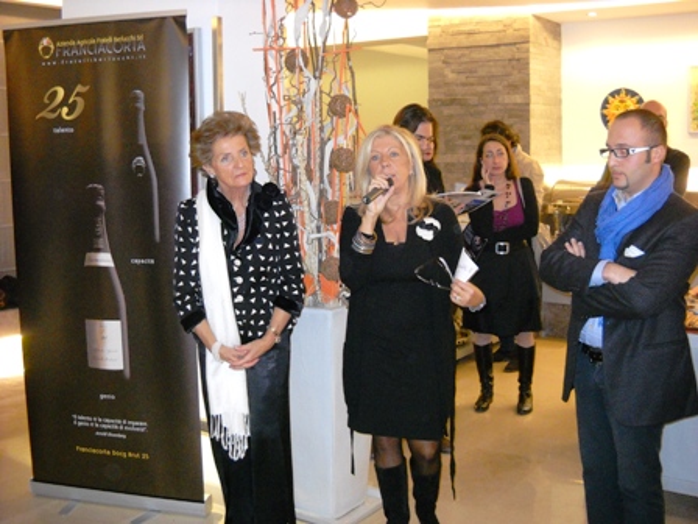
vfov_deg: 35.1
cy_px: 262
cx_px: 349
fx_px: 827
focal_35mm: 41
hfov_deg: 45.8
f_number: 3.1
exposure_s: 1/30
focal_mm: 6.72
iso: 541
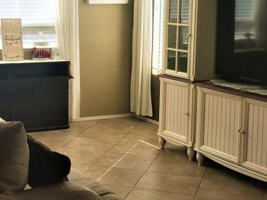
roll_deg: -0.6
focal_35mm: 74
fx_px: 571
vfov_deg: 19.9
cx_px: 67
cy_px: 68
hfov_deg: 26.0
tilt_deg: -5.2
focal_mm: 4.15
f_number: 2.2
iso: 25
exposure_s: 1/120
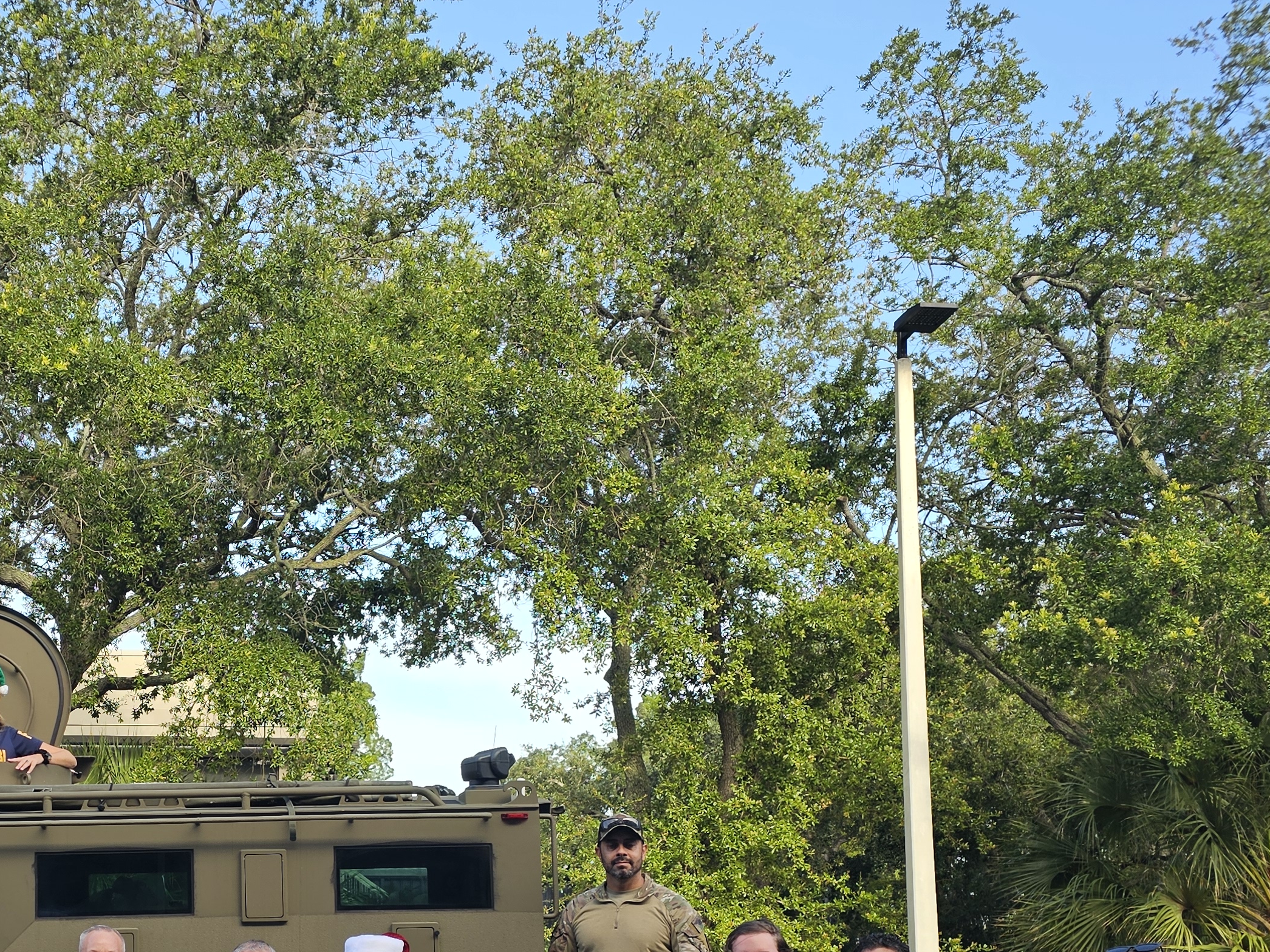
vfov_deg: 31.5
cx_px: 250
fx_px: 1614
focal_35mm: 44
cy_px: 839
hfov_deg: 41.1
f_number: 1.7
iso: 10
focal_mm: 6.3
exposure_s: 1/127
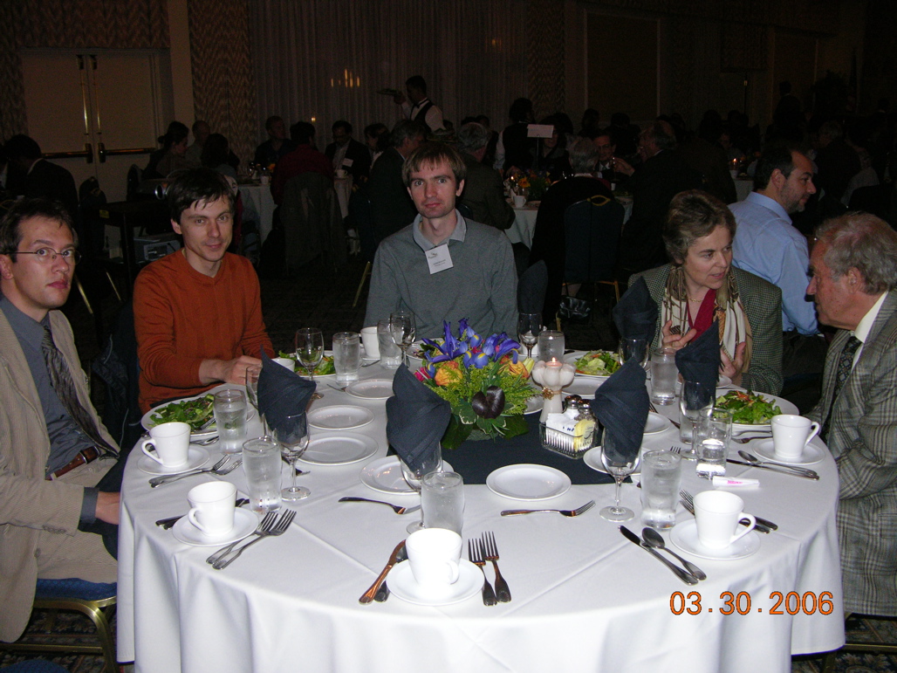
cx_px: 448
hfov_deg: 52.6
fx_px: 907
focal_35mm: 35
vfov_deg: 40.7
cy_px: 336
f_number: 2.8
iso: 200
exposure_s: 1/60.1
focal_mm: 9
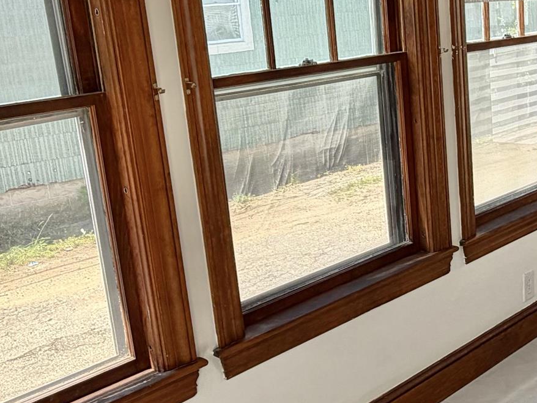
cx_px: 396
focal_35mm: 49
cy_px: 183
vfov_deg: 29.6
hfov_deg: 38.0
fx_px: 760
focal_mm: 2.22
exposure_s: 1/313
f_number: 2.2
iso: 50
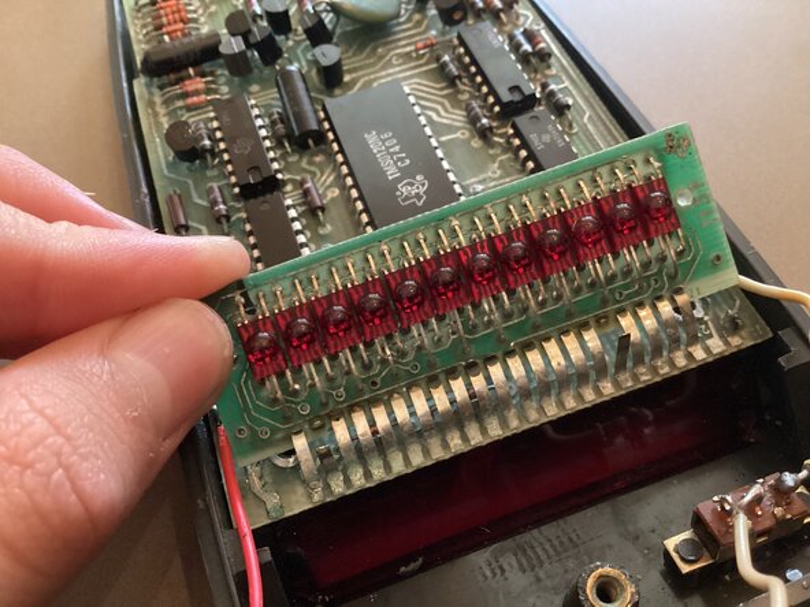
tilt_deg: -57.2
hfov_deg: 58.4
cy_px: 304
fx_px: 725
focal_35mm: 31
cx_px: 405
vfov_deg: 45.4
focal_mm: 3.3
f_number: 2.4
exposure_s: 1/30
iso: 640
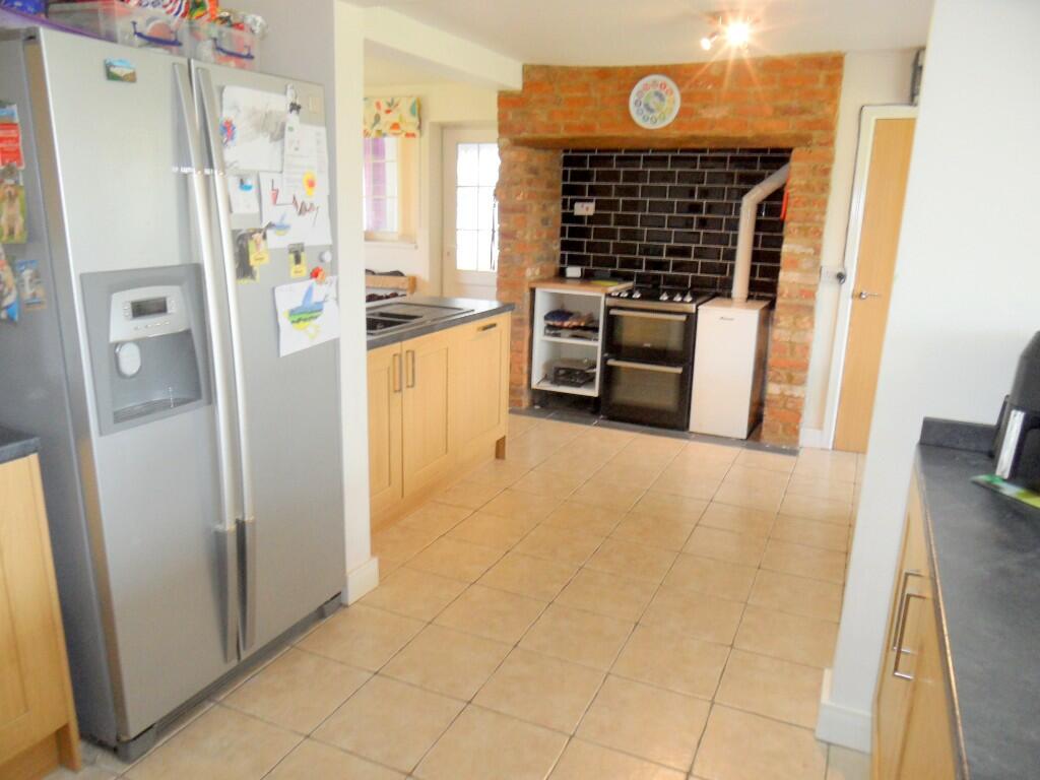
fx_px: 721
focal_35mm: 24
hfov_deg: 71.6
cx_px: 520
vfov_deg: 56.8
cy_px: 390
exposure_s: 1/30
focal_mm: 3.9
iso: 200
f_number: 3.2
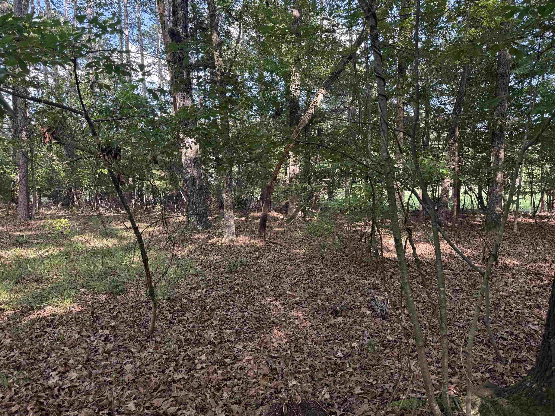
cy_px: 204
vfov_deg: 54.9
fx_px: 401
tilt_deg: -4.7
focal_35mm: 25
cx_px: 287
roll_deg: +2.2
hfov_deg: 69.4
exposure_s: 1/212
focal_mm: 6.76
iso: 200
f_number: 1.78
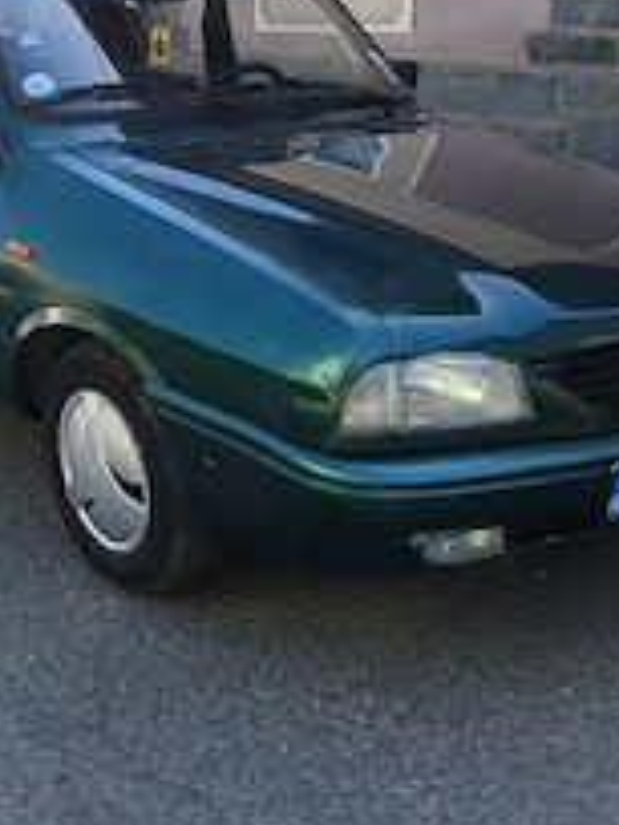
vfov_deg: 37.4
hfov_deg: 28.1
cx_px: 150
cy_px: 364
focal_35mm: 51
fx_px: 1216
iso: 20
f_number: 1.8
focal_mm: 3.98
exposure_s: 1/118
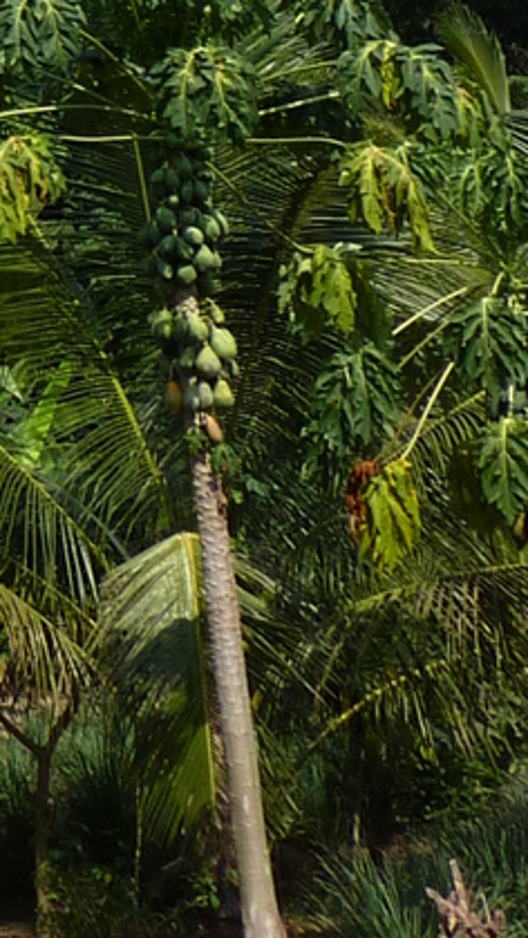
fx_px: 2586
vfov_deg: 18.4
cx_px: -754
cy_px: -430
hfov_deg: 10.1
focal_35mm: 104
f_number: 5
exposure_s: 1/400
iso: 80
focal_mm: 4.1
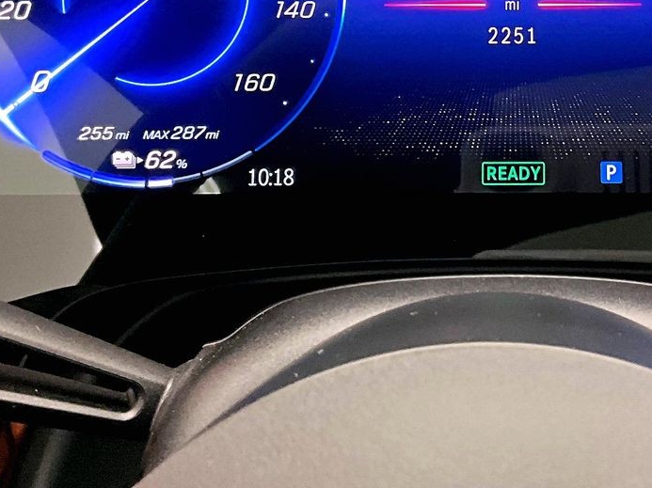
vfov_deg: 21.2
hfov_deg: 28.4
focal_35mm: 67
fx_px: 1261
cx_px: 518
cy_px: -1
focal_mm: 3
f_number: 1.8
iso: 500
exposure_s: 1/30
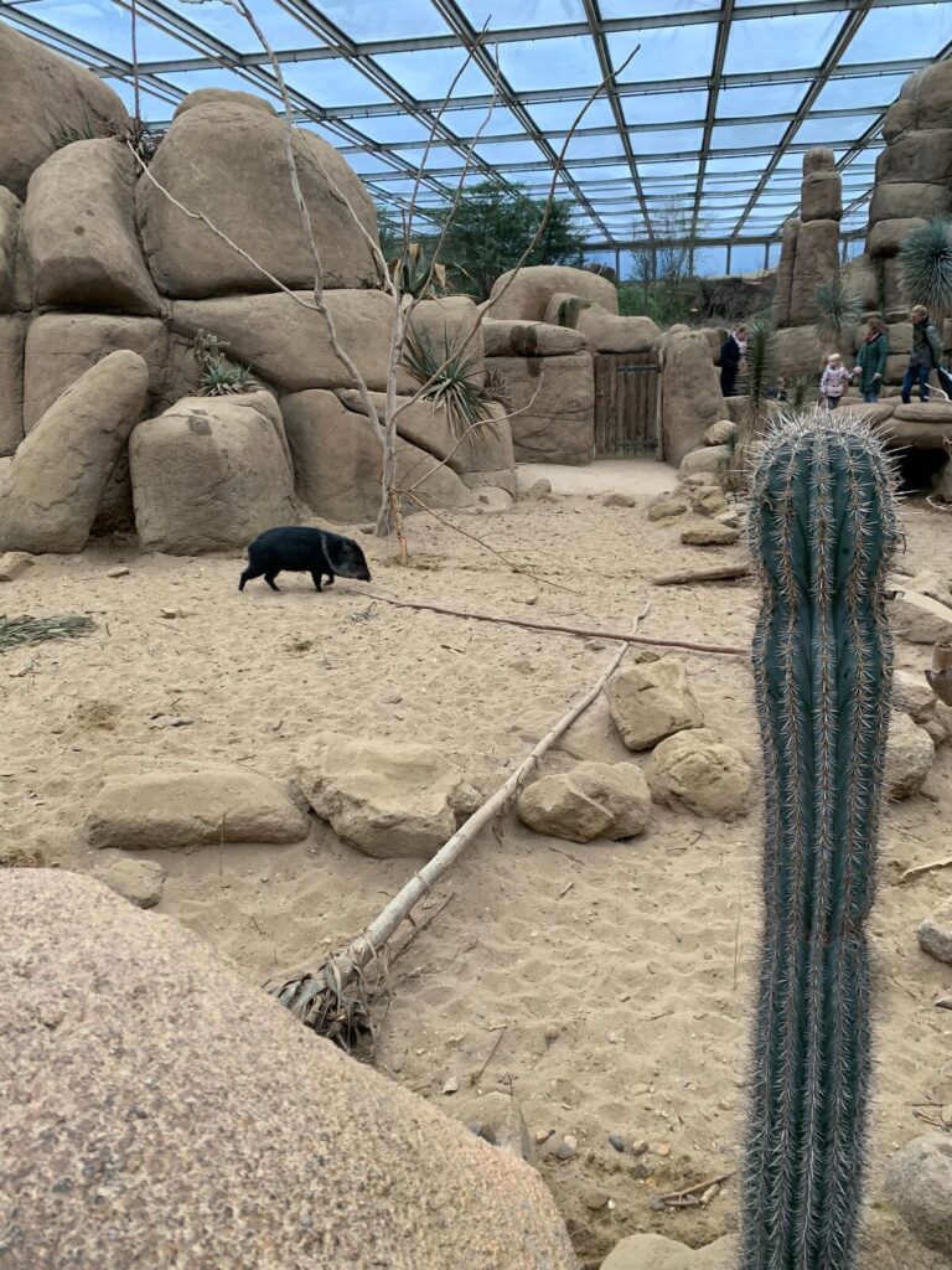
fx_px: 953
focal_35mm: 26
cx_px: 476
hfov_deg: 53.1
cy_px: 635
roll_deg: +0.7
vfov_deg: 67.3
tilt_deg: -12.7
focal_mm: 4.25
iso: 100
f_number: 1.8
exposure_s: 1/91
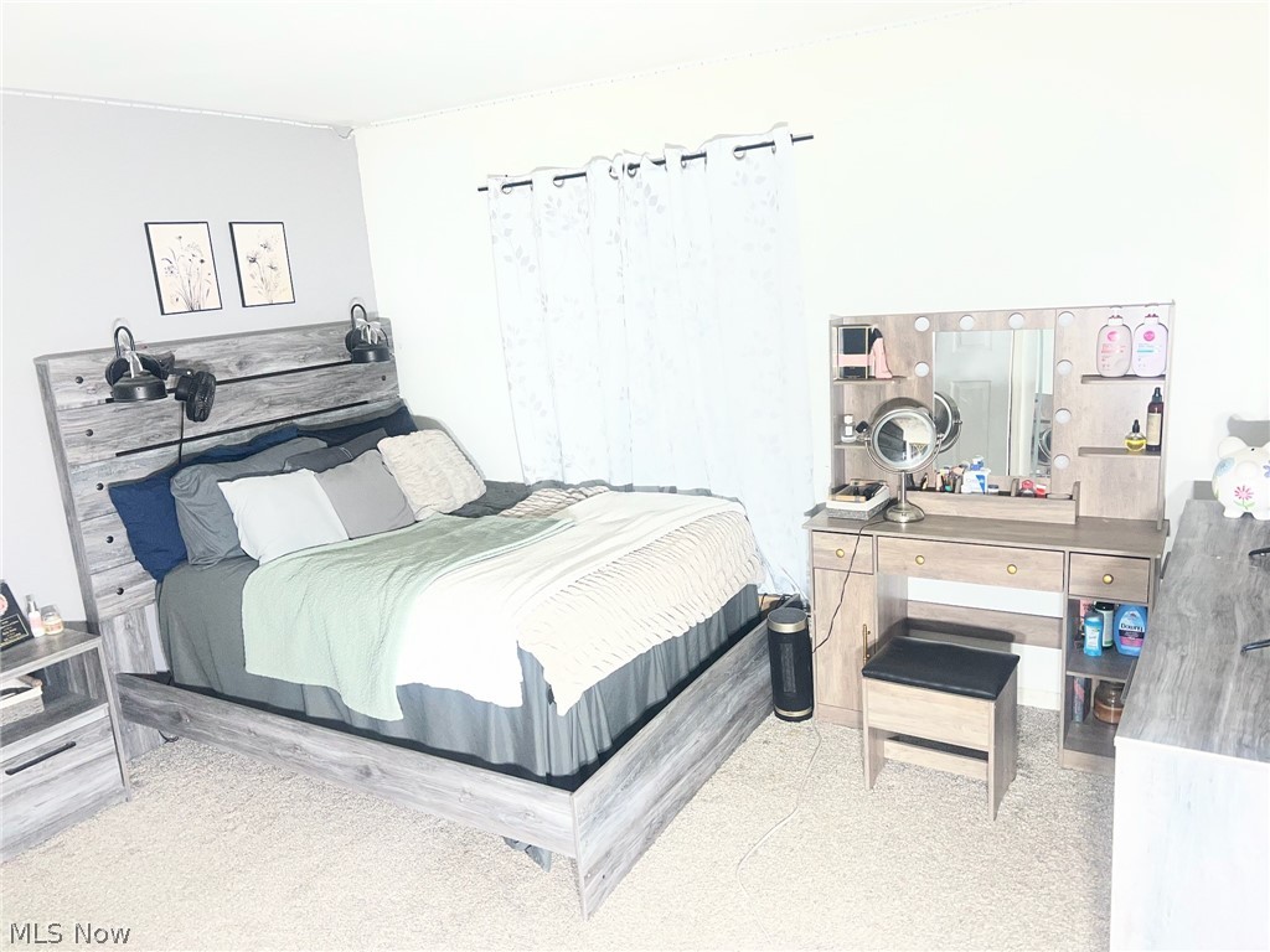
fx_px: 954
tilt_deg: -12.7
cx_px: 635
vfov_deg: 53.1
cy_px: 476
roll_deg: +4.5
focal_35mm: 26
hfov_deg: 67.3
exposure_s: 1/120
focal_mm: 5.7
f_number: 1.5
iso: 100
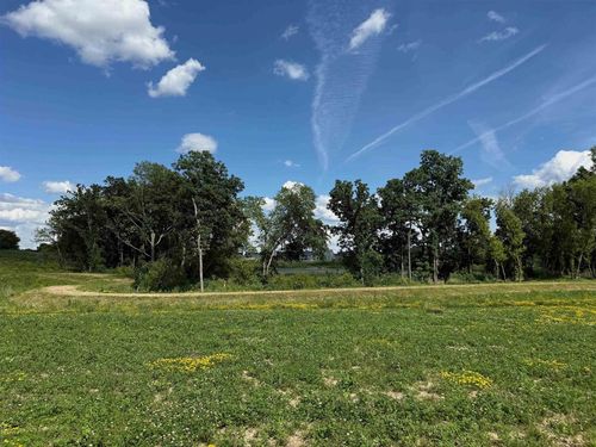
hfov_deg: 71.6
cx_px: 298
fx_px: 413
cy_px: 224
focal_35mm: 24
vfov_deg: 56.8
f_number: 1.78
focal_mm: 6.76
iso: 80
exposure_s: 1/4975
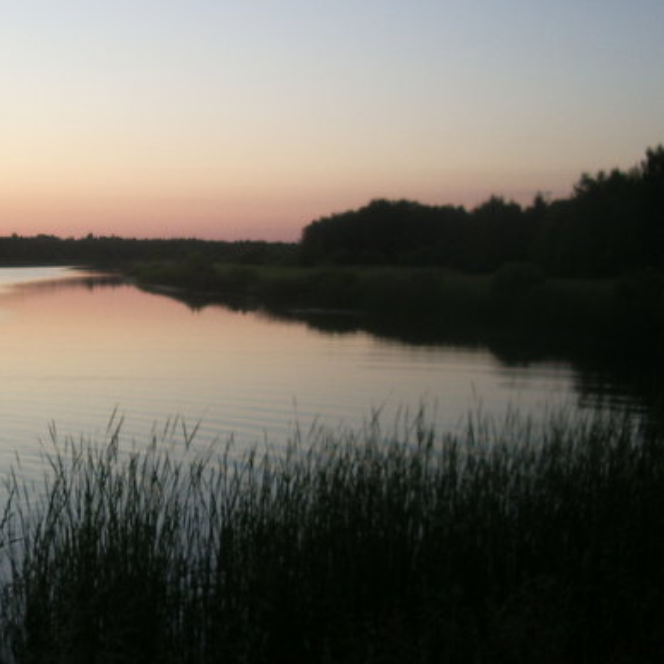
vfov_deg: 26.9
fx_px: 1389
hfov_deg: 26.3
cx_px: 106
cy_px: 329
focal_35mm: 64
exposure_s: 1/125
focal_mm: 5.8
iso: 50
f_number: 2.6
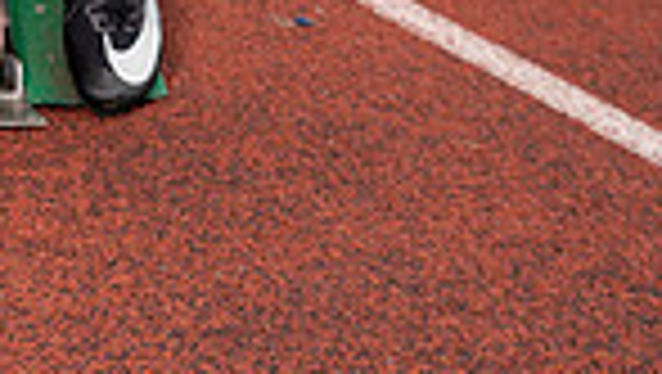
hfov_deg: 11.9
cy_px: -622
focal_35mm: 179
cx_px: 23
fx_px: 3145
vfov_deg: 6.4
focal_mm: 56
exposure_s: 1/1600
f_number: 4
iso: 250
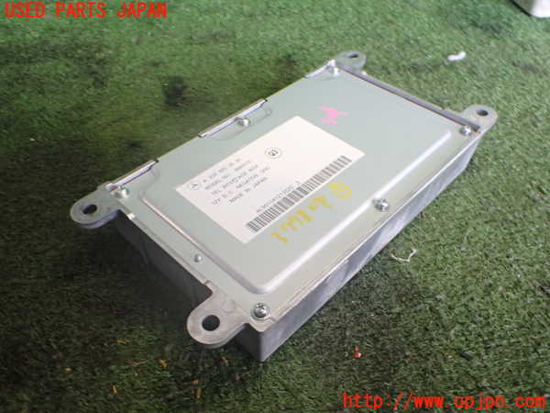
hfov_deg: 60.0
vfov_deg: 46.8
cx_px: 275
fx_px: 477
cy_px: 206
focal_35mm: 30
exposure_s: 1/125
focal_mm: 5.4
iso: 500
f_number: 2.3
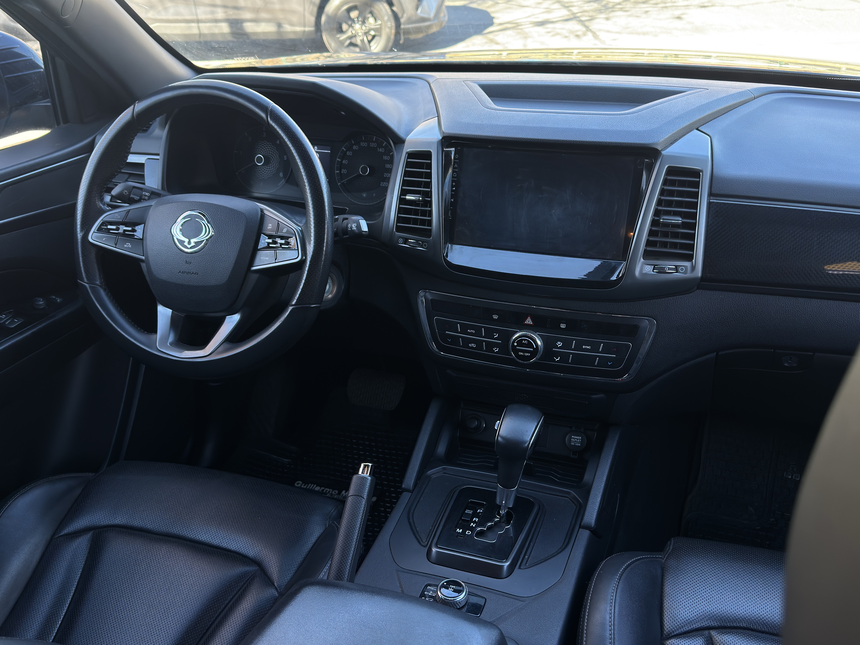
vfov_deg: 40.7
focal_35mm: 35
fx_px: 870
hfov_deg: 52.6
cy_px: 322
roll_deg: +3.8
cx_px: 430
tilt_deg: -28.2
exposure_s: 1/122
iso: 100
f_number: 1.78
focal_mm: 6.76
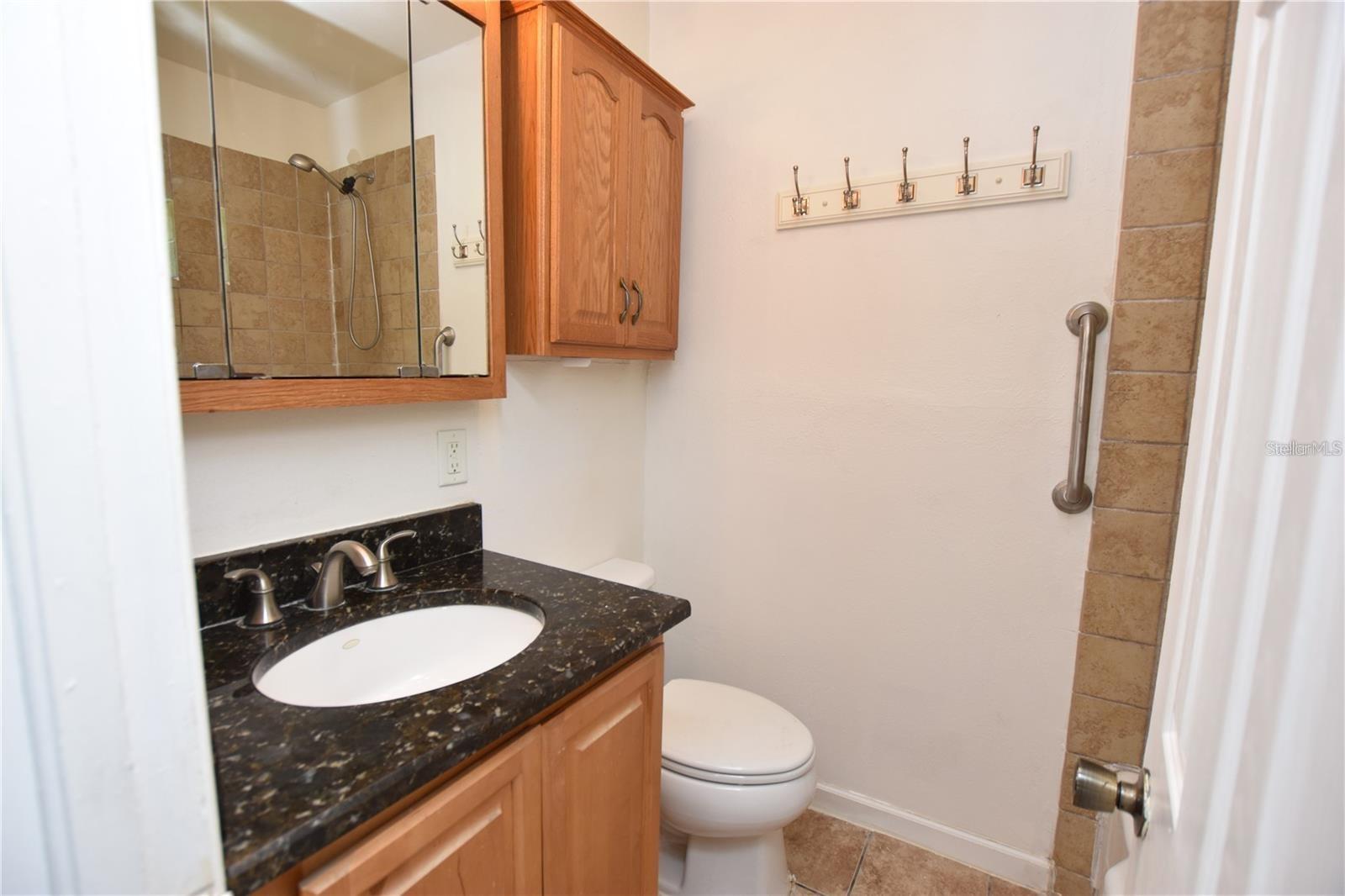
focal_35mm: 15
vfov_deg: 77.3
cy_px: 448
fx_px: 560
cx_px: 672
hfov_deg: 100.4
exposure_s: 1/60
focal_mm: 10
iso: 360
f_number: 4
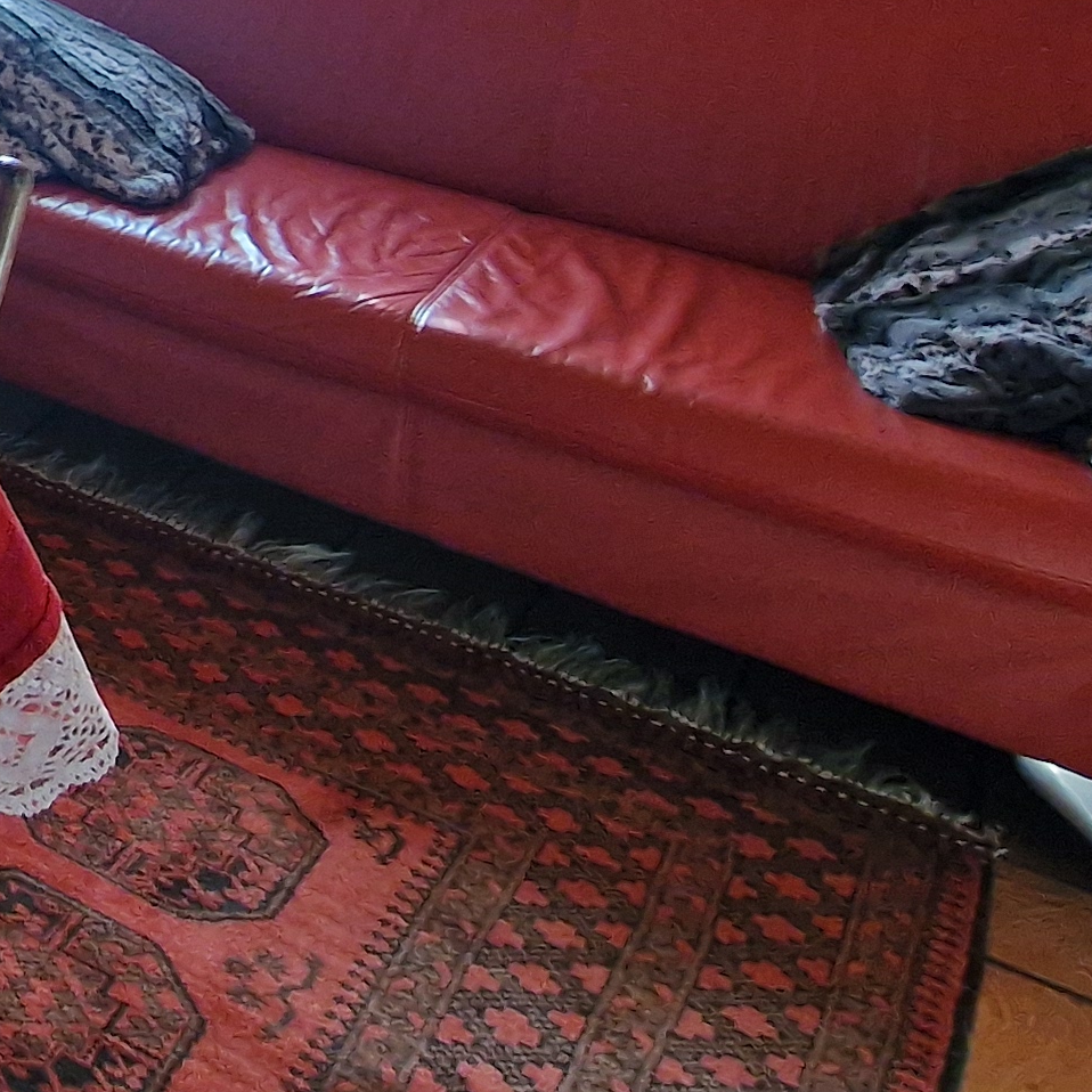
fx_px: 1713
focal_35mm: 48
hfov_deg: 24.1
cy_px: -327
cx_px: -696
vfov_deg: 28.8
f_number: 2.2
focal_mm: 2.2
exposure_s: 1/50
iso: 200
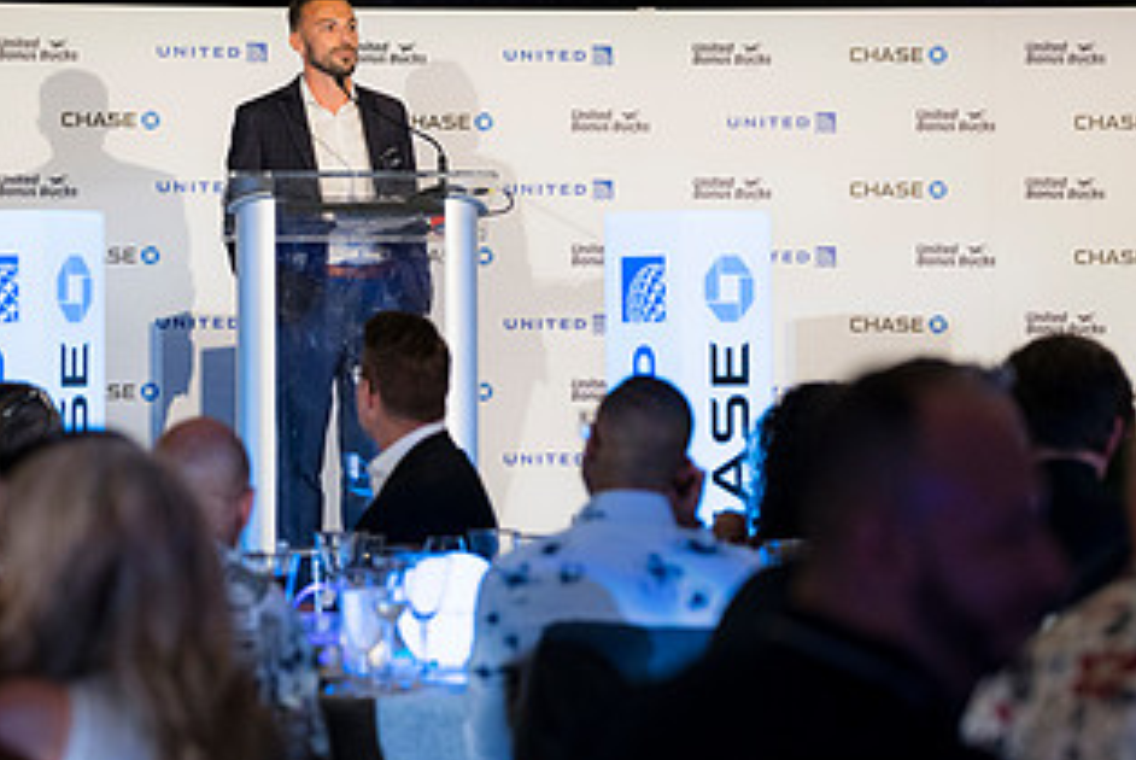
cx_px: 423
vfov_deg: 8.3
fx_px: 5243
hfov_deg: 12.4
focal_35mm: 166
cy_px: 241
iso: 900
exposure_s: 1/160
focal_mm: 90
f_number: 2.8
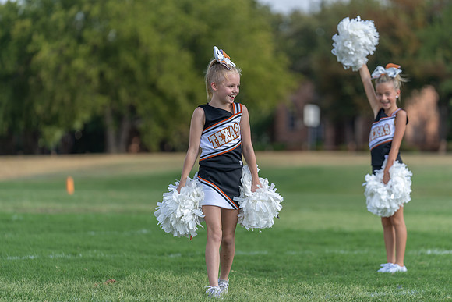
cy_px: 151
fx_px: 2512
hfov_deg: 10.3
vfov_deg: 6.9
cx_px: 226
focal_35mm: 200
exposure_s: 1/1000
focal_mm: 200
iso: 125
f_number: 3.5
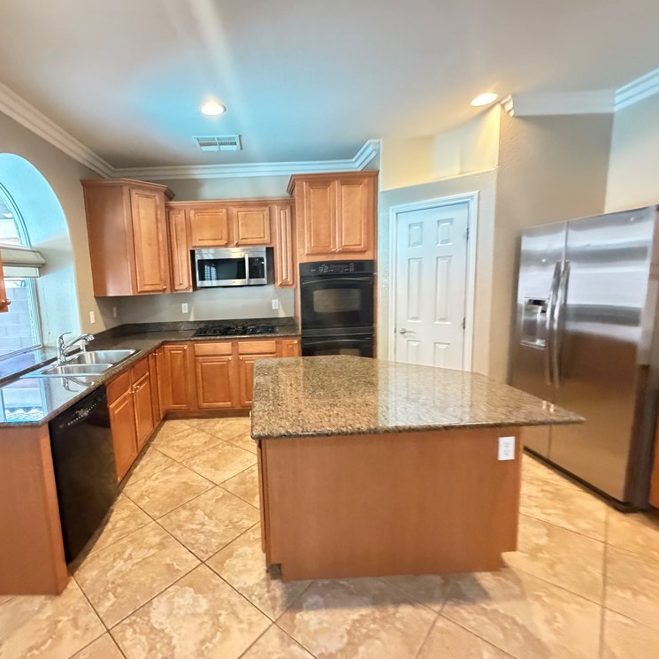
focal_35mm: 17
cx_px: 263
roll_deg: +1.6
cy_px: 328
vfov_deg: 84.0
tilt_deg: -15.3
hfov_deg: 82.9
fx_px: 366
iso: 1250
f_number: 2.2
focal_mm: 2.22
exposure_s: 1/60
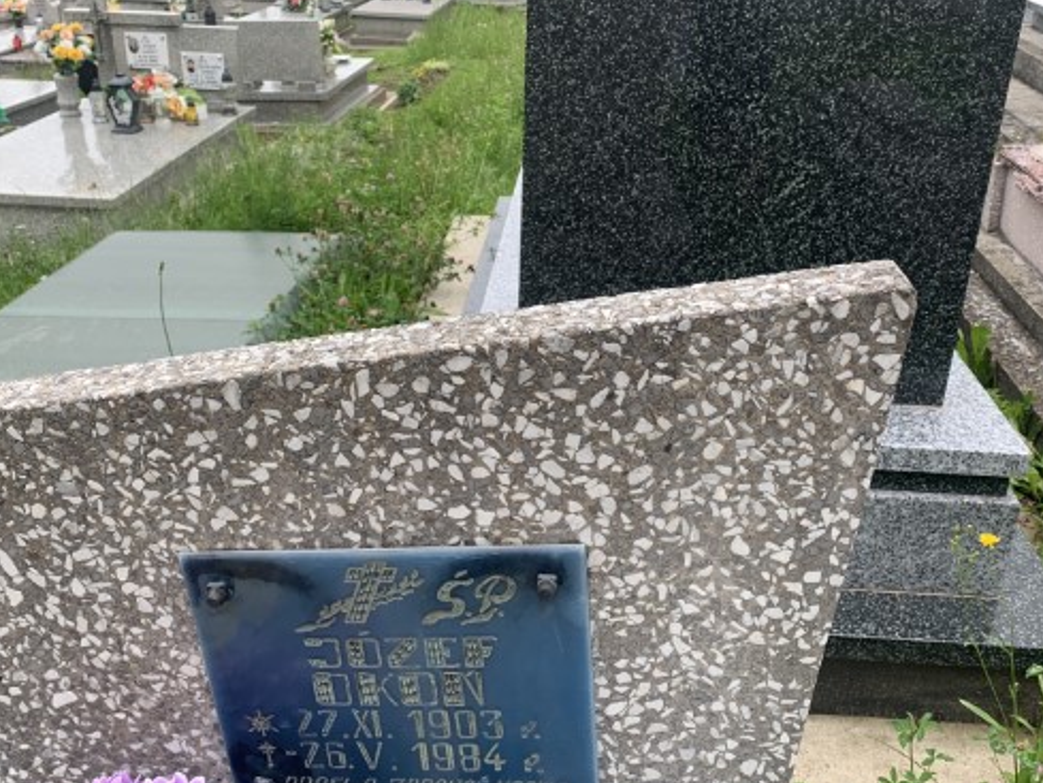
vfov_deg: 41.7
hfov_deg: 53.9
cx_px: 537
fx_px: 1025
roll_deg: -2.8
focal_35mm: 34
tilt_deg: -23.8
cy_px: 329
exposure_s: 1/232
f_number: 1.8
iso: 25
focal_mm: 4.25
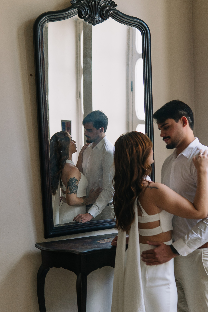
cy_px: 156
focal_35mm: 45
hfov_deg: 29.9
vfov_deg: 43.6
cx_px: 104
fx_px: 390
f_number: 2.5
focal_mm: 30
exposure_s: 1/160
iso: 100
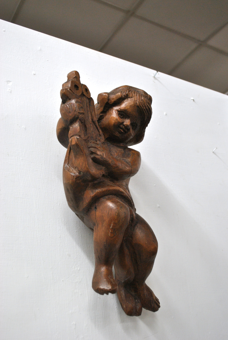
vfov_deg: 49.5
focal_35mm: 39
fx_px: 369
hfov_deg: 34.3
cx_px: 114
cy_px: 170
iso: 400
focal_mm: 26
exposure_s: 1/50
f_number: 4.2
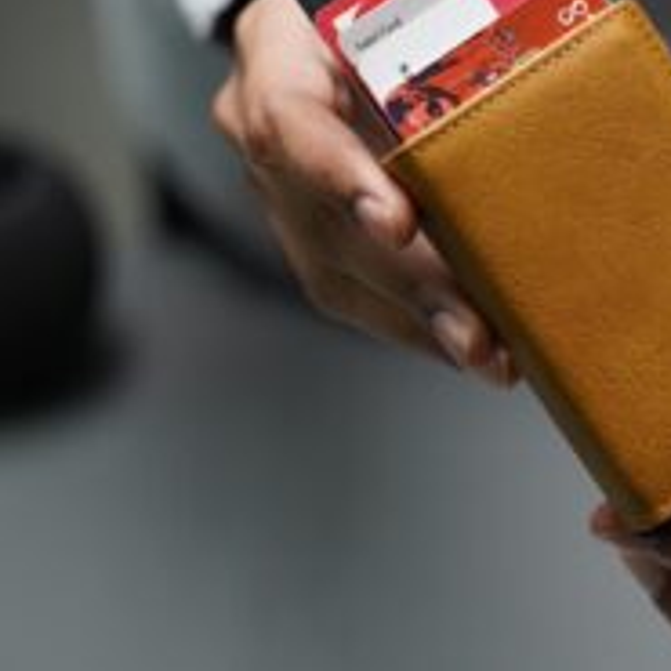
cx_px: 602
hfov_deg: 12.6
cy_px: 212
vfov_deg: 12.6
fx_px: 3026
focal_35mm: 138
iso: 2000
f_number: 2.8
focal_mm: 75
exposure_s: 1/200
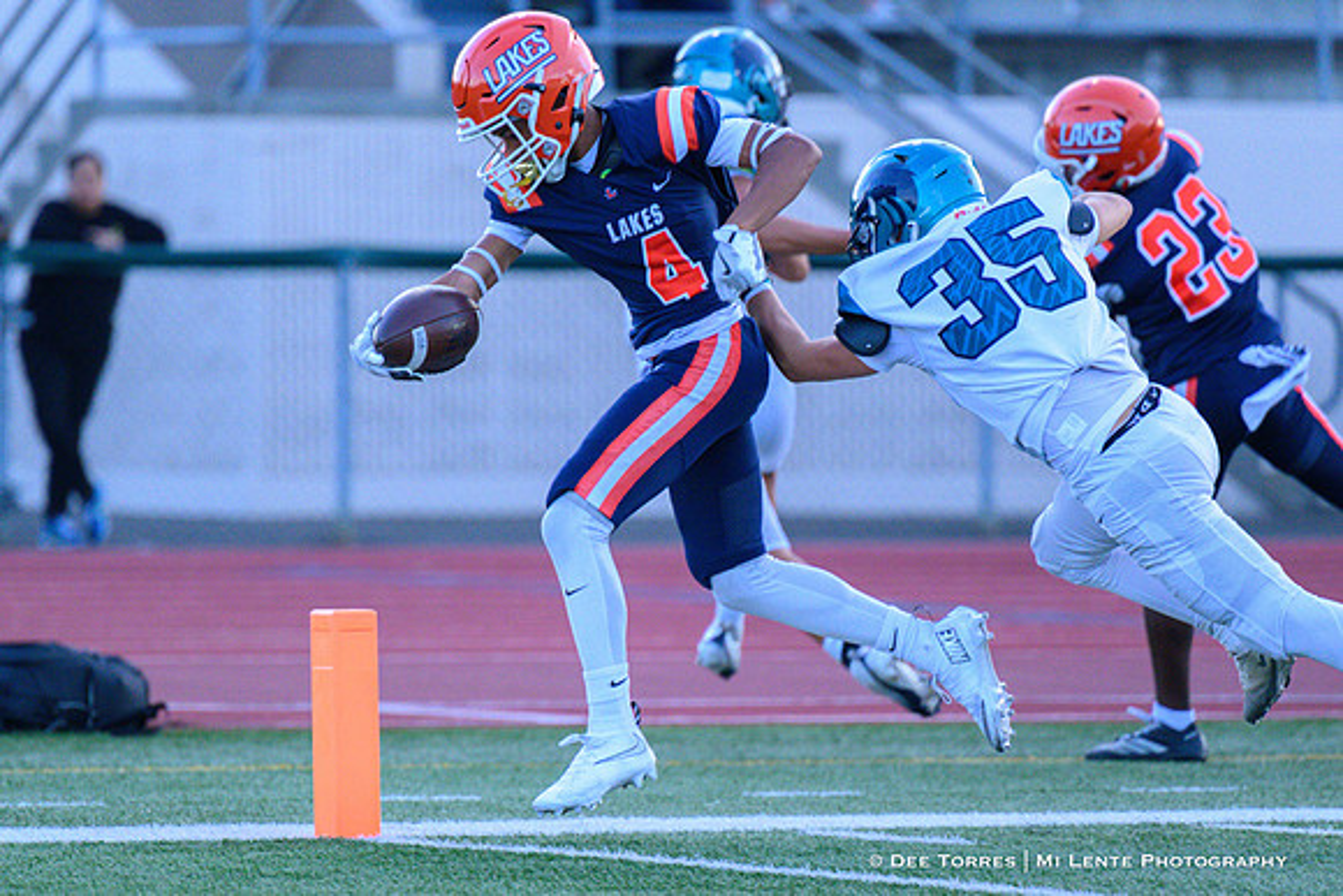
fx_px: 13445
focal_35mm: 360
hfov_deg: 5.7
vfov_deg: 3.8
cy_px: 568
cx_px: 722
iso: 2500
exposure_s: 1/1600
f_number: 4
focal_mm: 280
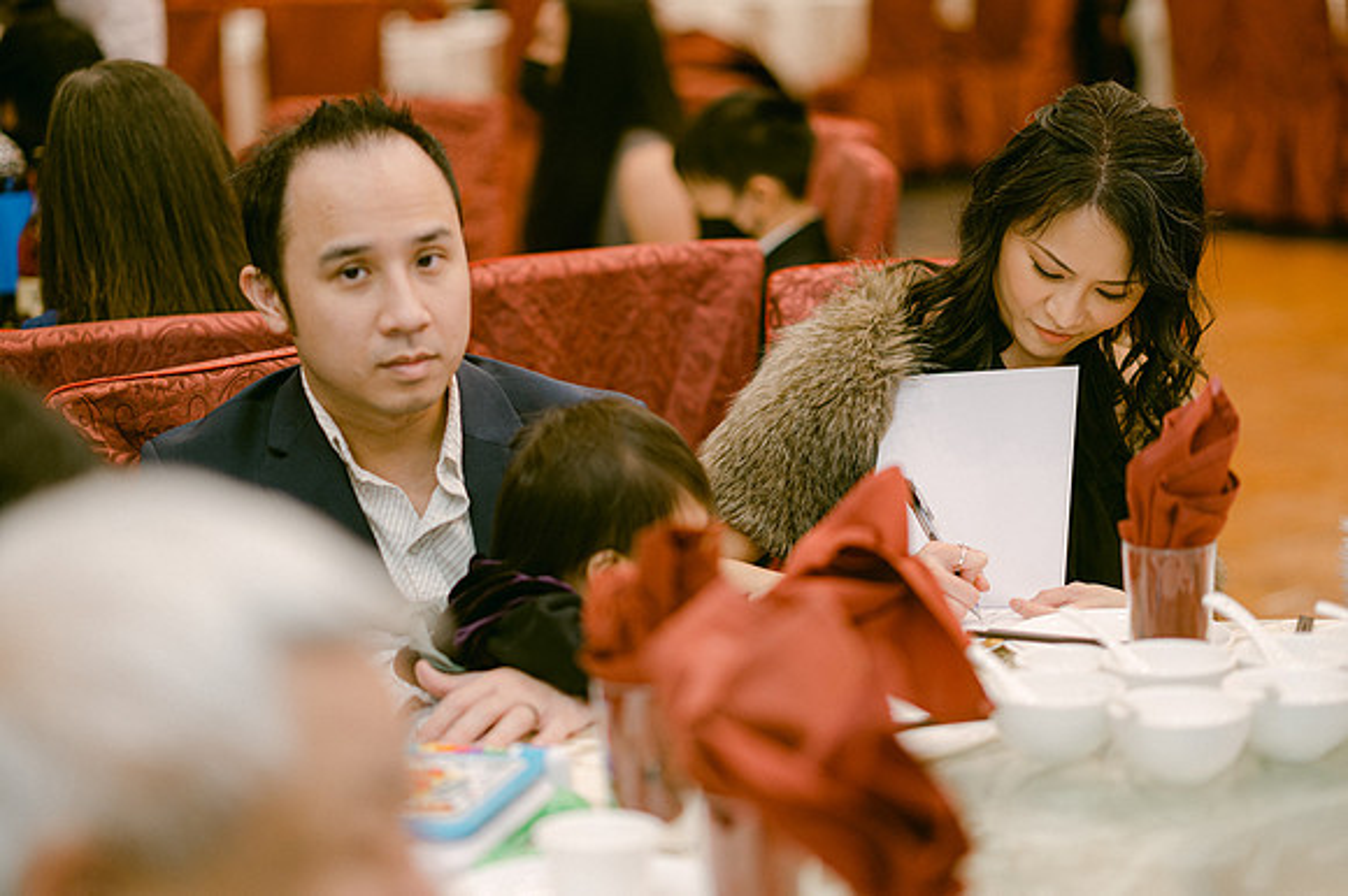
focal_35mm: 85
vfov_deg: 16.1
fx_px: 3181
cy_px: 448
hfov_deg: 23.9
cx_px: 674
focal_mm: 85
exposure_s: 1/125
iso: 400
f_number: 2
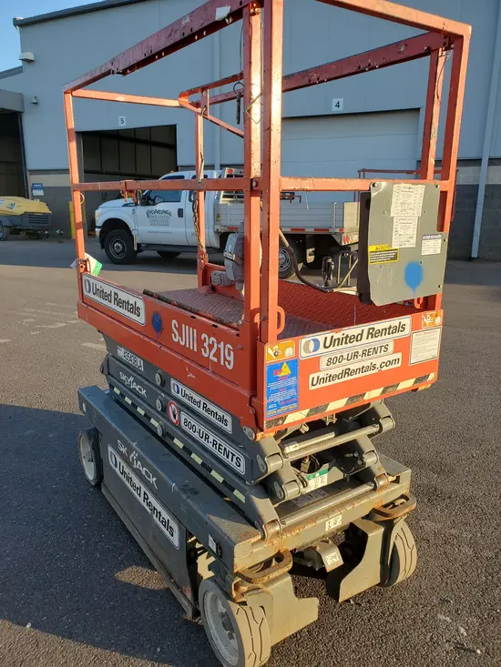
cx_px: 250
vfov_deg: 67.3
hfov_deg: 53.1
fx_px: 502
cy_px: 334
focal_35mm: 26
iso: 50
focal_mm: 4.3
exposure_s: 1/582
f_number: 2.4
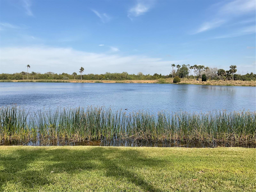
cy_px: 96
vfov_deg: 48.2
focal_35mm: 29
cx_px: 128
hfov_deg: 61.7
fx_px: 214
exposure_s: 1/1984
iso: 16
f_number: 1.8
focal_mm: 3
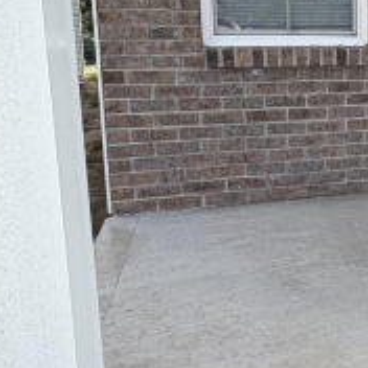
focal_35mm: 47
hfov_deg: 30.9
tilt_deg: -9.5
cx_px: 434
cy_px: 109
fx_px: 565
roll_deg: -0.2
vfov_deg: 35.5
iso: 40
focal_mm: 2.22
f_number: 2.2
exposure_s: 1/514
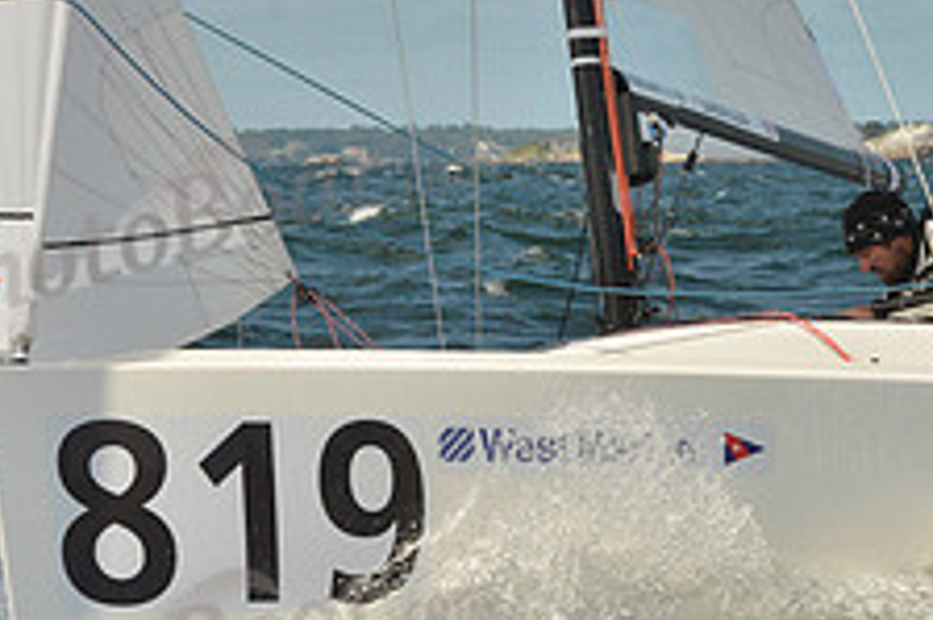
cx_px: 712
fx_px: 6371
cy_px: 381
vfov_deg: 5.6
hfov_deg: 8.4
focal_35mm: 246
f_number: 11
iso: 400
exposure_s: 1/1000
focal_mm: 95
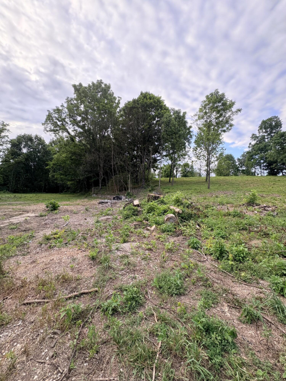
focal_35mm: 14
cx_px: 143
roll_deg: -1.9
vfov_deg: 102.1
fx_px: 154
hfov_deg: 85.7
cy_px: 190
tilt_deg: +3.7
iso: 80
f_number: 2.2
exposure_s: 1/126
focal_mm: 2.22
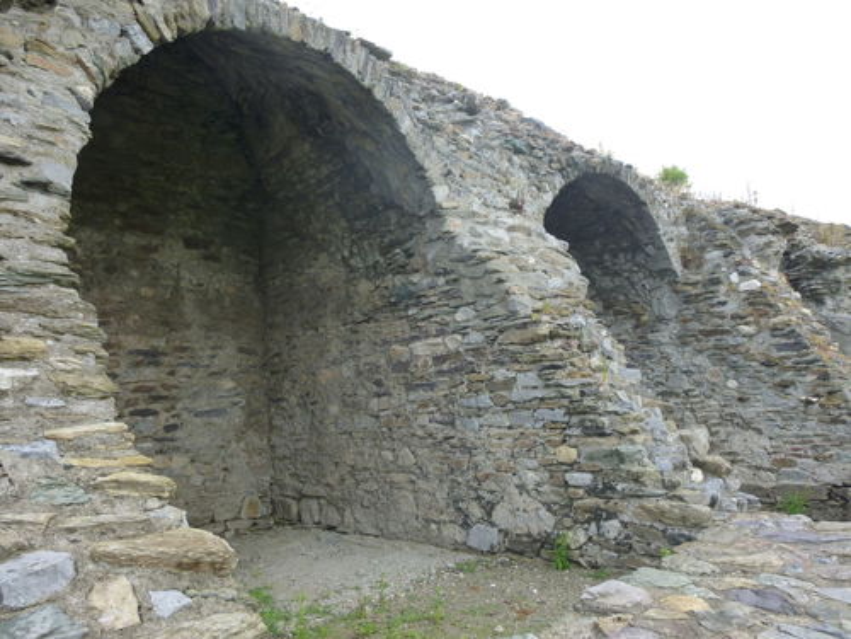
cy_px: 320
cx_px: 426
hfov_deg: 69.4
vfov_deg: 54.9
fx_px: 615
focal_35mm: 25
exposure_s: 1/125
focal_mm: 4.5
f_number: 3.1
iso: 160
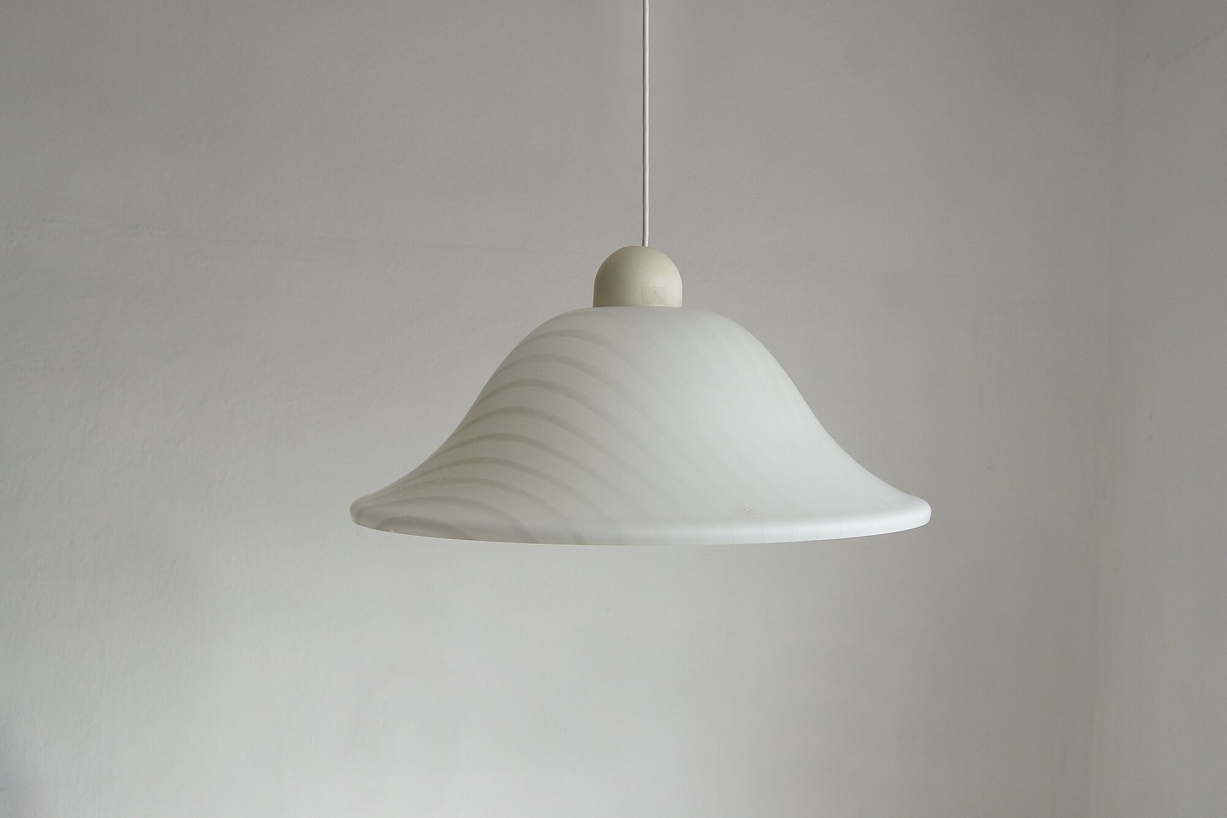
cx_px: 614
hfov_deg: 49.6
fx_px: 1329
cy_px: 409
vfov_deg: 34.2
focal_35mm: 39
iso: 400
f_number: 5.6
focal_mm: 26
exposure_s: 1/160
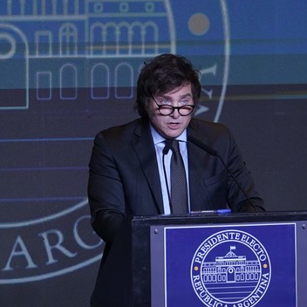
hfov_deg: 3.4
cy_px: 170
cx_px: 213
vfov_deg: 3.4
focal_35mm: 522
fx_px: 5238
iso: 1250
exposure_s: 1/640
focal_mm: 200
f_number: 3.5
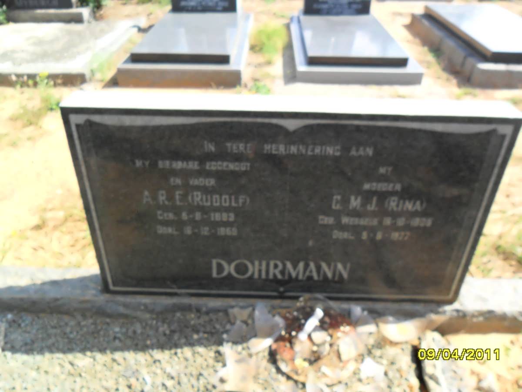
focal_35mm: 27
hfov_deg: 65.3
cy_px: 196
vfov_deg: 51.4
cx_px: 261
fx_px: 407
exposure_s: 1/350
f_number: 3.5
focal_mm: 4.9
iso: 100
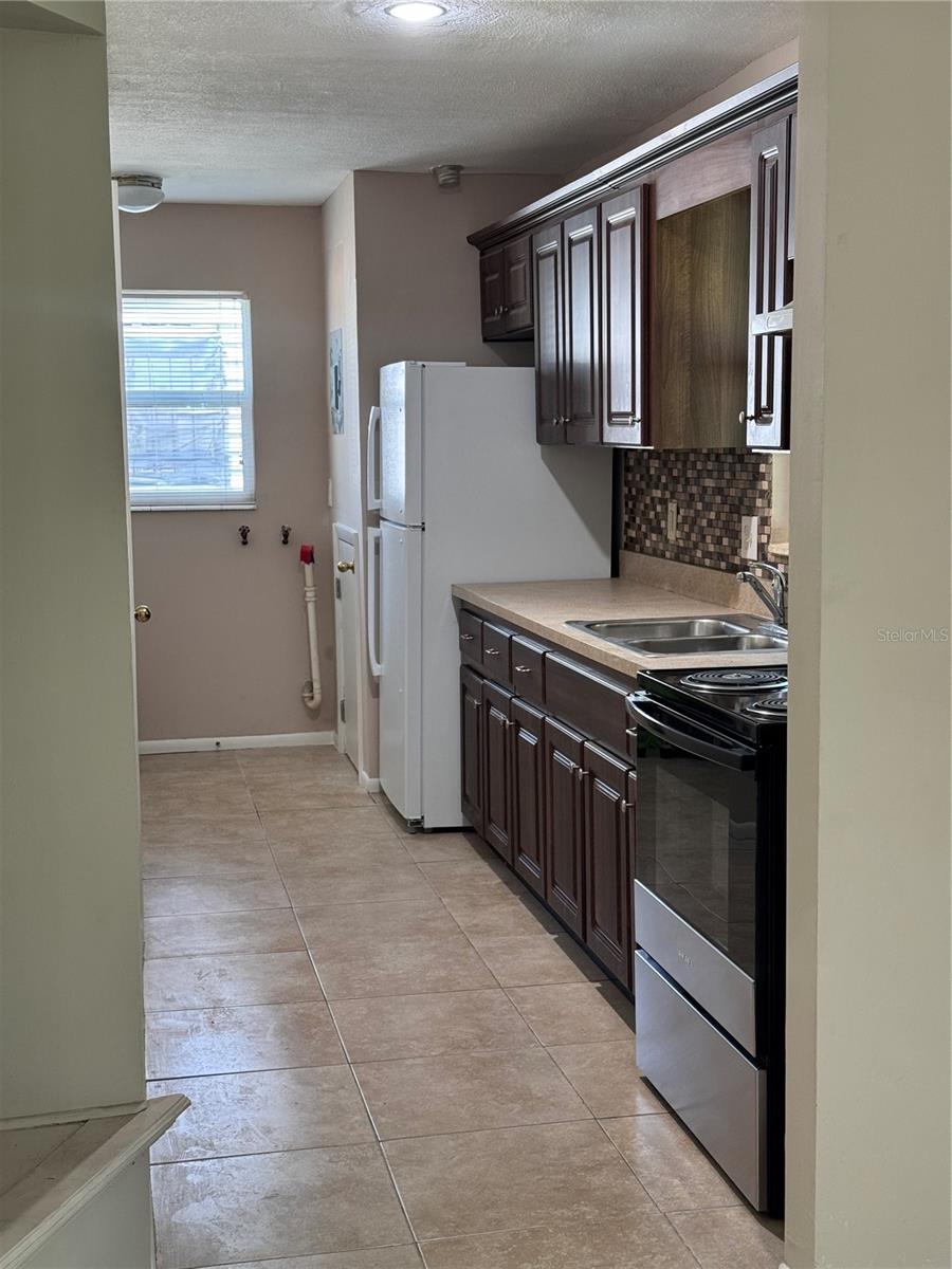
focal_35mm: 48
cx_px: 476
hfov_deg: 30.3
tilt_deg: -7.3
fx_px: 1760
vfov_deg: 39.7
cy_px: 634
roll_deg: +0.8
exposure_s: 1/120
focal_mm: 6.76
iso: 160
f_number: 1.78
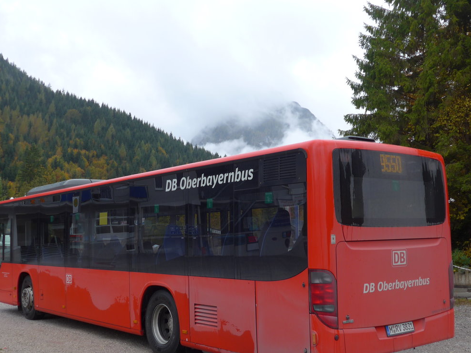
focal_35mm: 44
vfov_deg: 32.8
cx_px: 240
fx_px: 599
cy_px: 205
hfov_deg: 43.0
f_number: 2.8
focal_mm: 7.5
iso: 80
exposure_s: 1/160
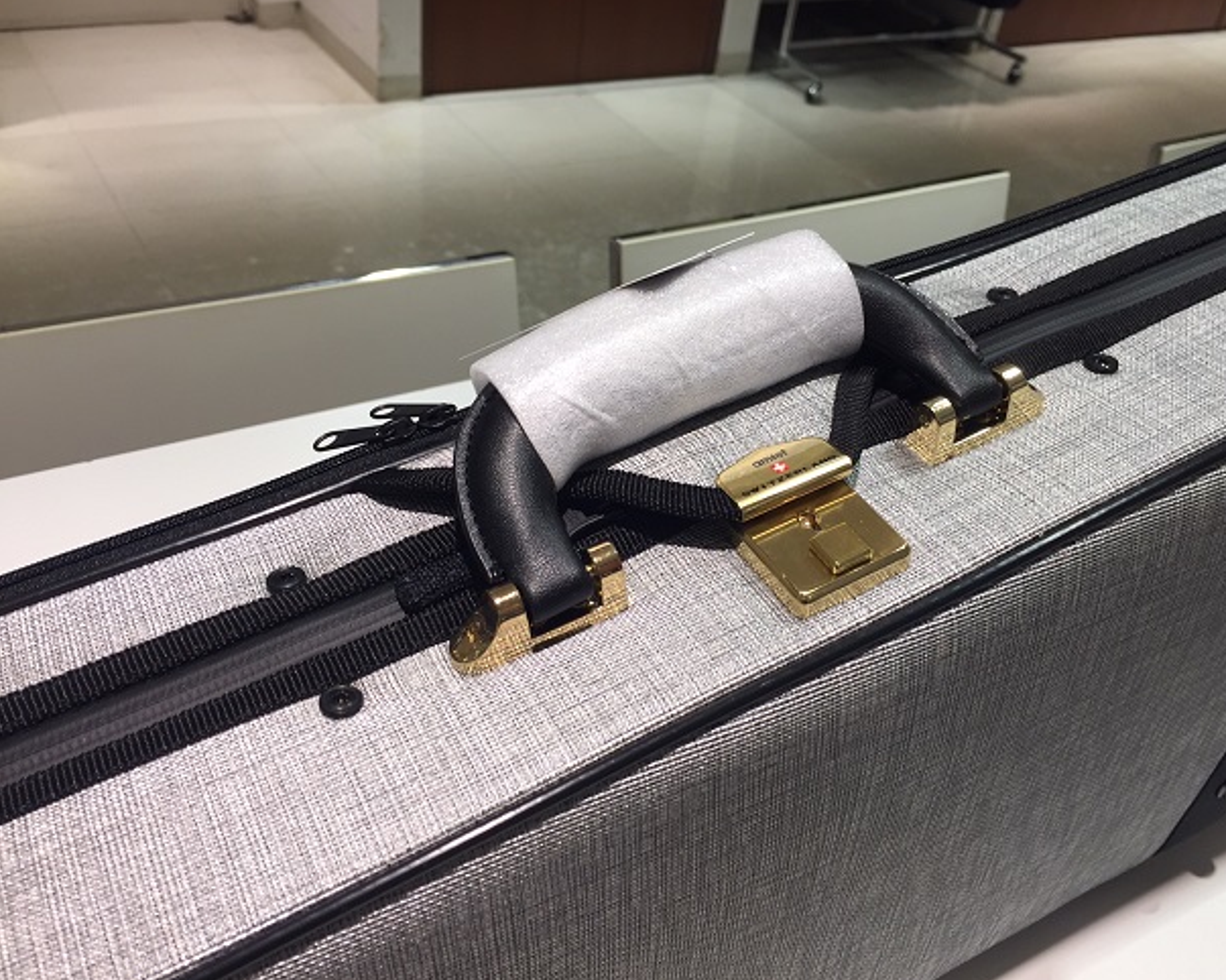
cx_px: 667
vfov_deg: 47.1
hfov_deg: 57.1
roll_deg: -9.4
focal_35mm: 31
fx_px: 1124
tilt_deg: -37.0
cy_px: 485
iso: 32
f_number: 2.2
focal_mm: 4.15
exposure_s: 1/60
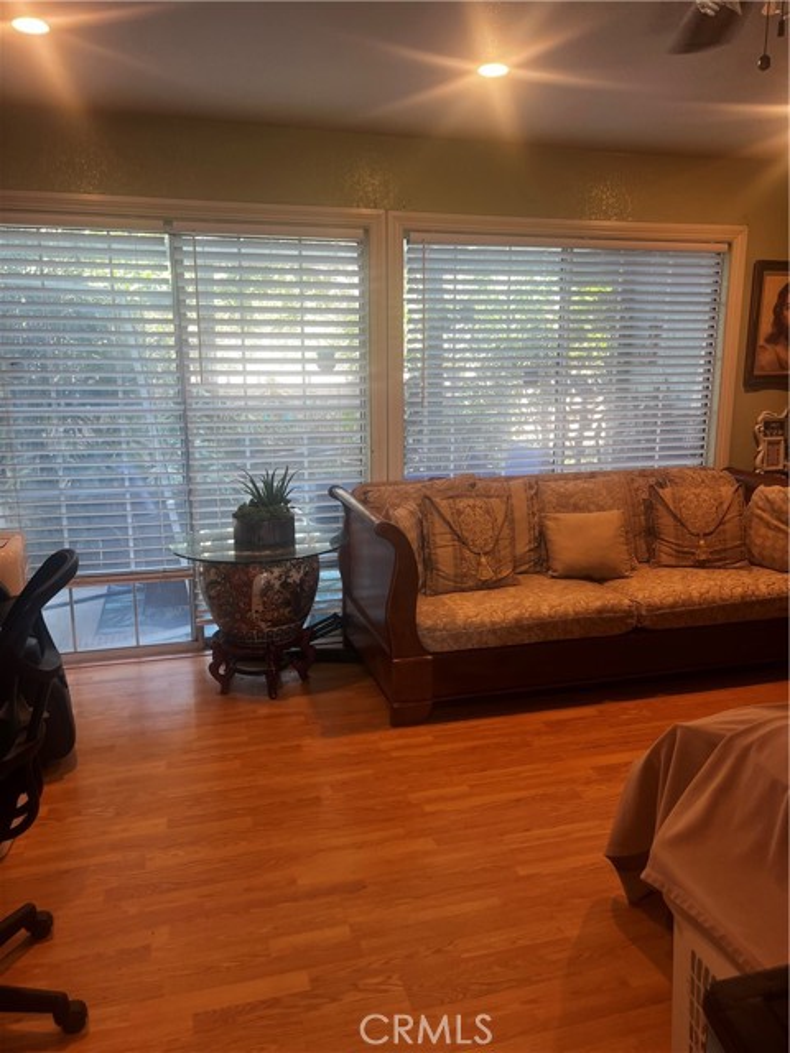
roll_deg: -0.2
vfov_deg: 67.3
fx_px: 791
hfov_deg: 53.1
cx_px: 395
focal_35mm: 26
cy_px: 526
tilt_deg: -12.3
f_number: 1.6
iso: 80
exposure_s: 1/60
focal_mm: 5.1
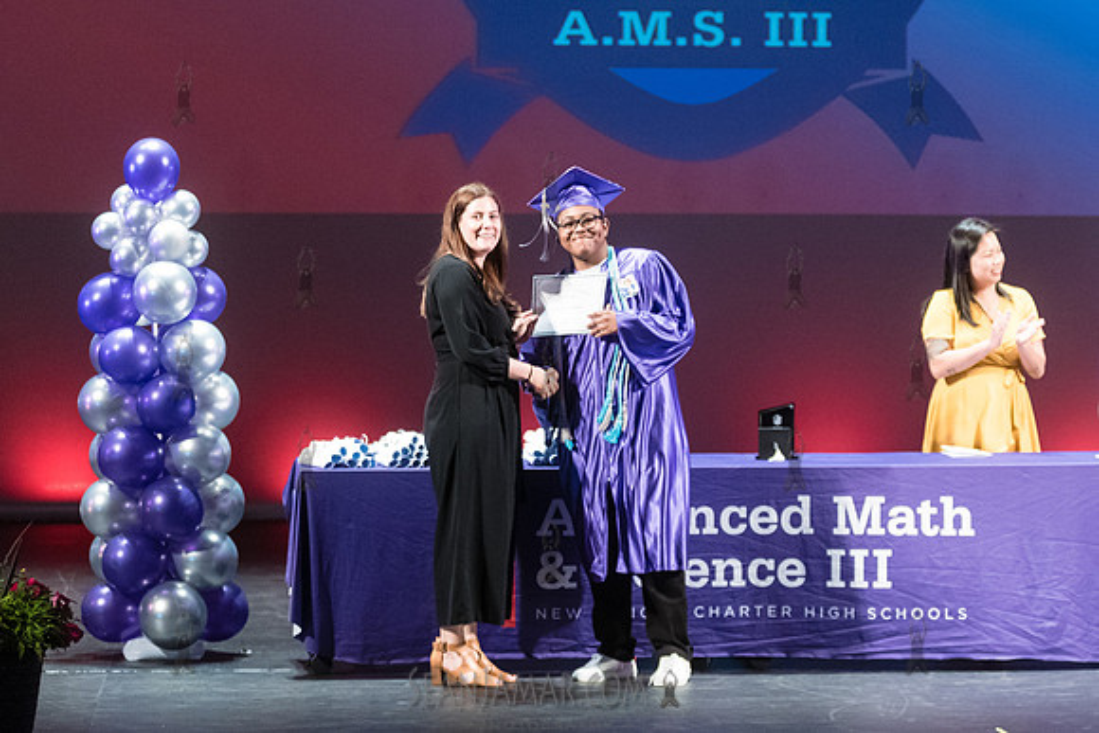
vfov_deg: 10.6
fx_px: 3955
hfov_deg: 15.8
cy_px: 275
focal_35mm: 130
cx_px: 582
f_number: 2.8
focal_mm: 86
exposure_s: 1/320
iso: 4000
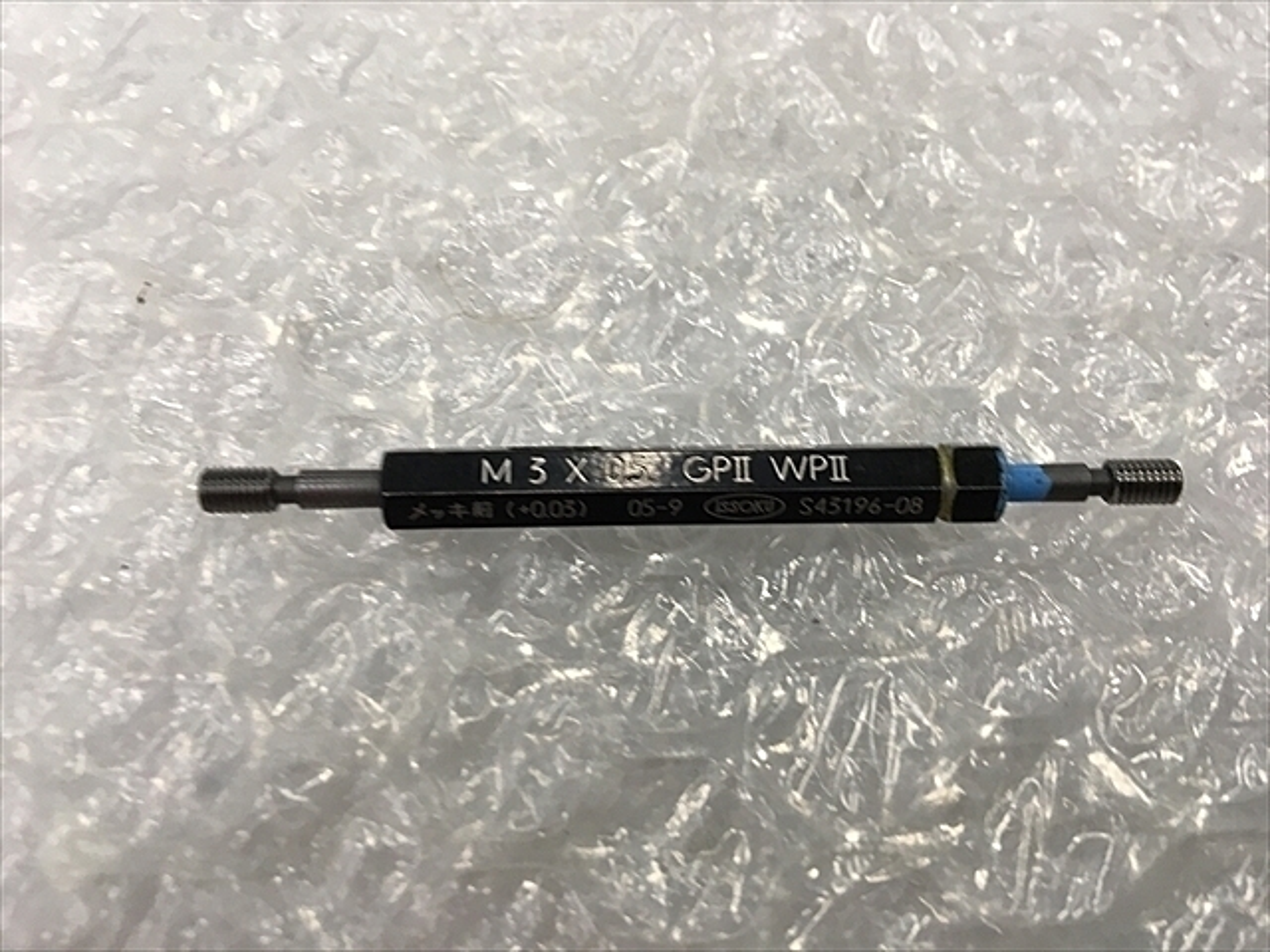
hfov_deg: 61.7
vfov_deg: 48.2
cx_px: 635
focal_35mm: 29
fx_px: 1064
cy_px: 476
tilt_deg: -67.2
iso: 50
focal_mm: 4.15
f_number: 2.2
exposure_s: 1/30
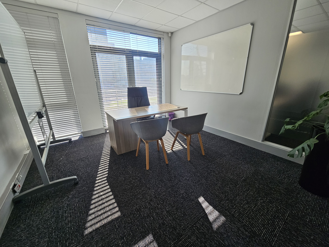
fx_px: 124
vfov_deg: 89.9
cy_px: 124
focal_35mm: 13
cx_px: 164
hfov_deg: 106.2
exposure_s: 1/190
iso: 100
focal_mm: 2.2
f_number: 2.2
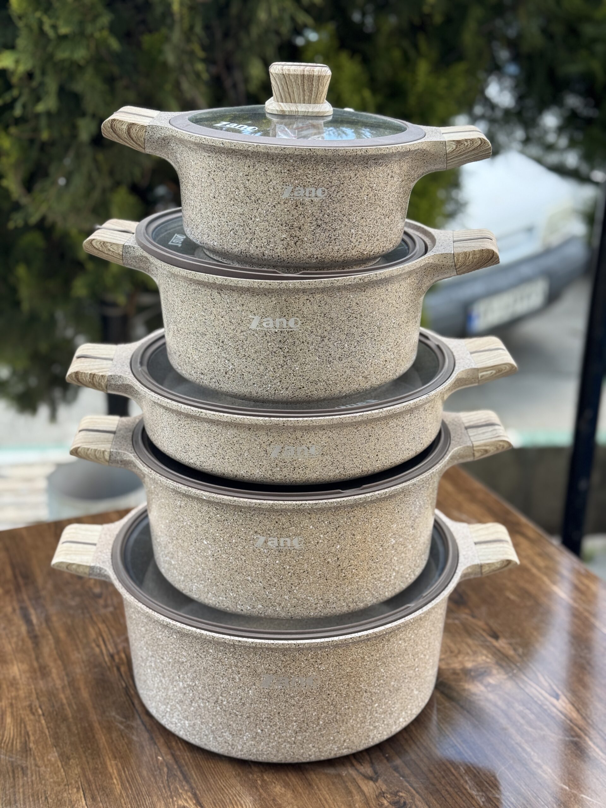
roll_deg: -1.4
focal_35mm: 48
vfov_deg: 39.7
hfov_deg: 30.3
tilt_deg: -22.1
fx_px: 1120
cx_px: 303
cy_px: 404
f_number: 1.78
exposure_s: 1/50
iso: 80
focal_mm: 6.76
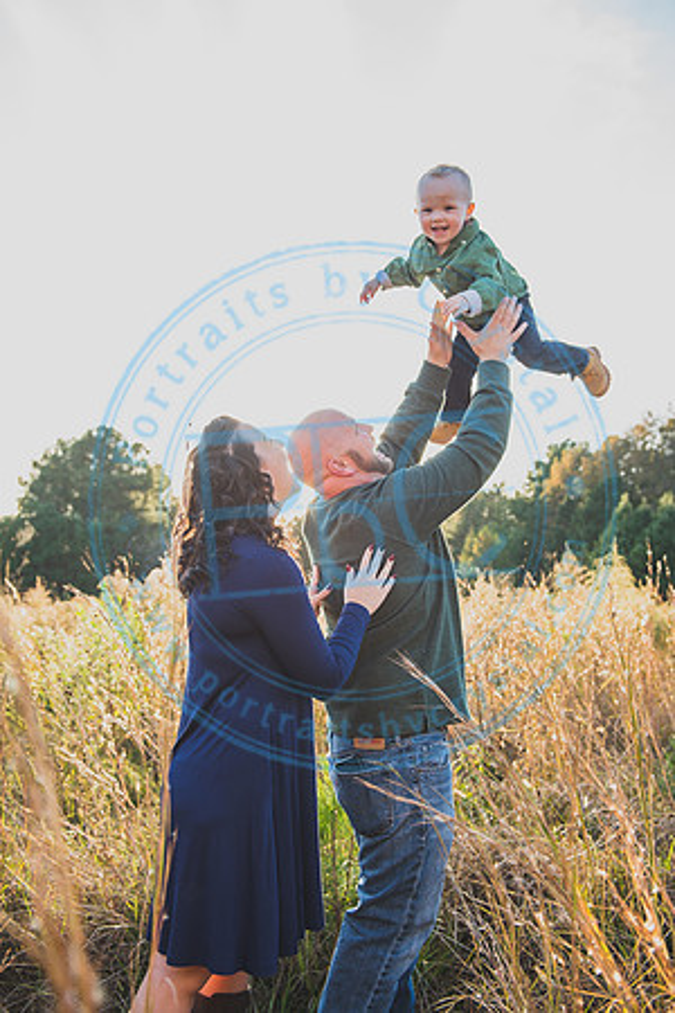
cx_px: 338
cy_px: 506
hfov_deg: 37.9
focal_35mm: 35
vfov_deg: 54.4
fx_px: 984
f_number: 4
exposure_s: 1/200
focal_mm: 35
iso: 200
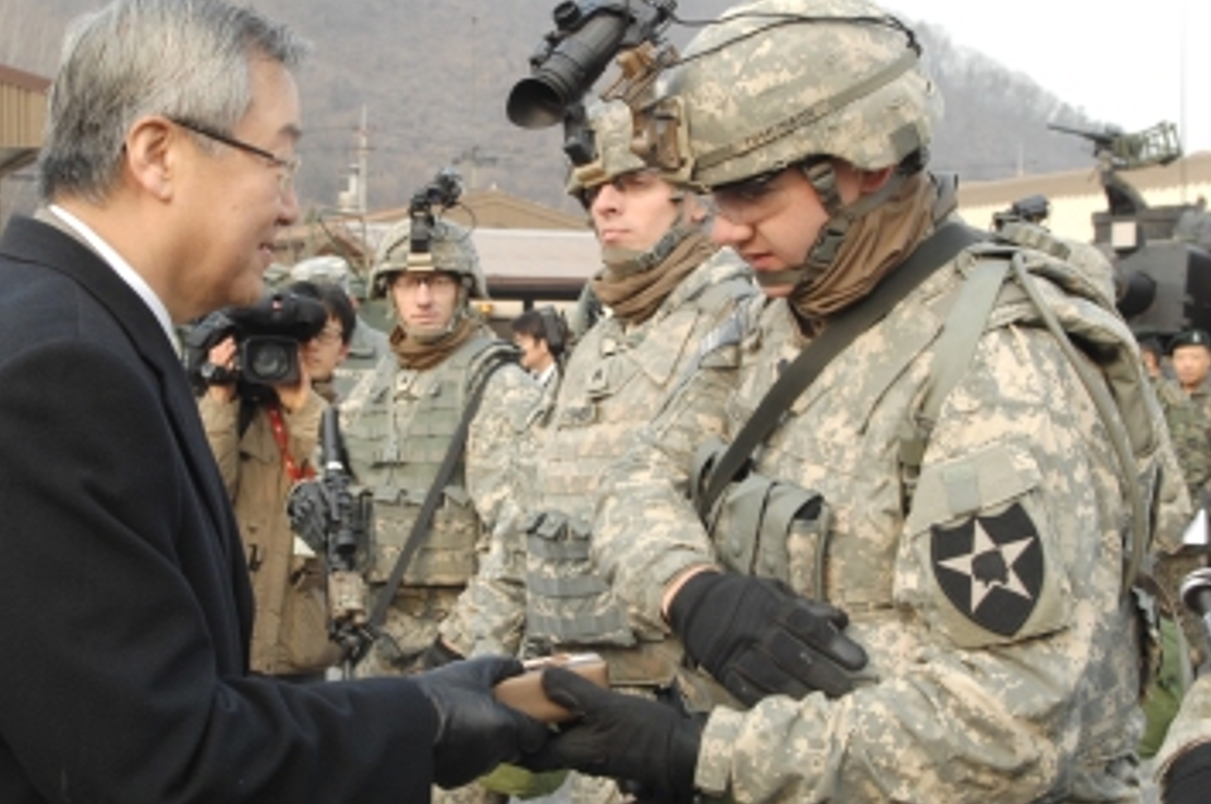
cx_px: 561
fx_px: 1636
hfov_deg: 40.6
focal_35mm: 49
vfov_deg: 27.6
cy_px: 421
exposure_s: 1/160
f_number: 6
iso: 200
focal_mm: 23
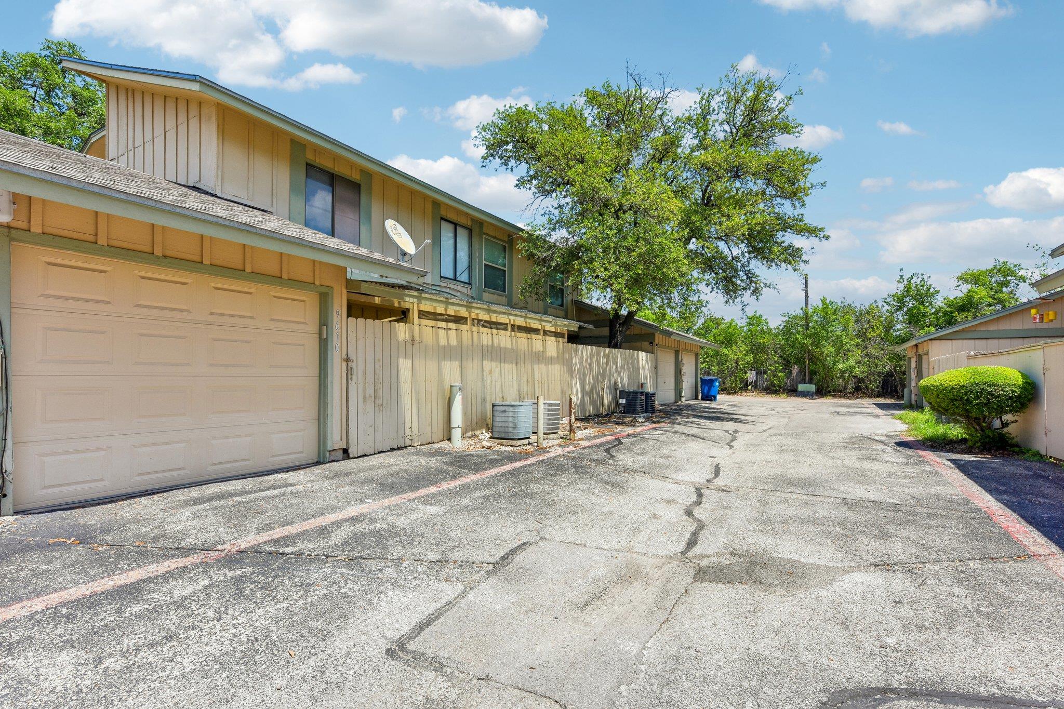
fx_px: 502
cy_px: 354
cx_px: 532
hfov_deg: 93.3
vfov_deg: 70.4
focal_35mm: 17
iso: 100
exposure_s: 1/500
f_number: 8
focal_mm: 17
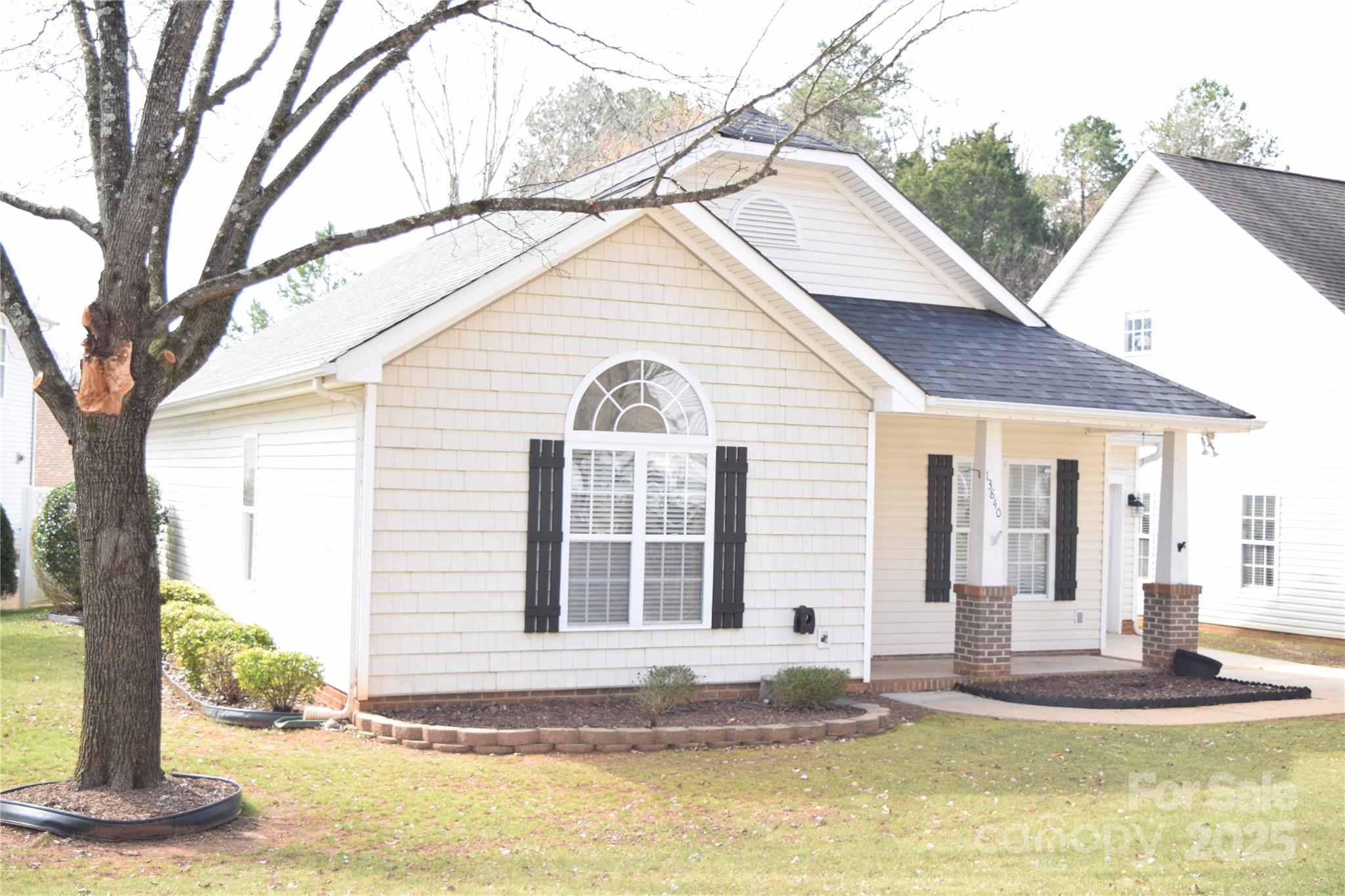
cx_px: 672
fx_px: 1569
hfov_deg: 46.4
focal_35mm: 42
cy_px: 448
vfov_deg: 31.9
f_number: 4.2
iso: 100
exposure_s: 1/100
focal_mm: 28
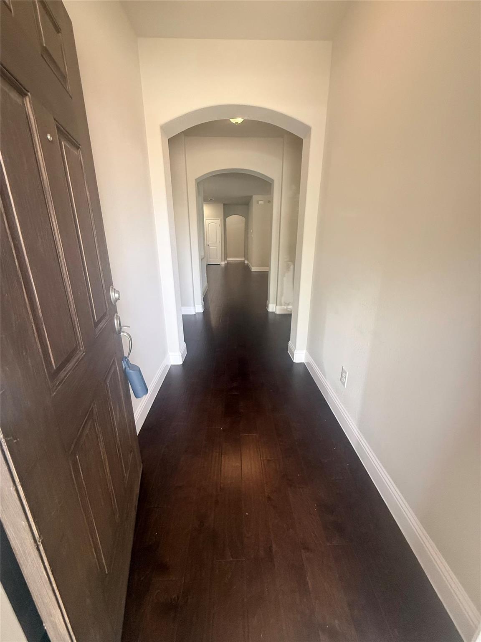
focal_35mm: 14
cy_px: 321
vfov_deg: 102.1
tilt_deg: -16.7
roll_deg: -1.7
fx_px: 259
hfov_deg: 85.7
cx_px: 240
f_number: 2.2
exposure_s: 1/120
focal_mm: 2.22
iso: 320
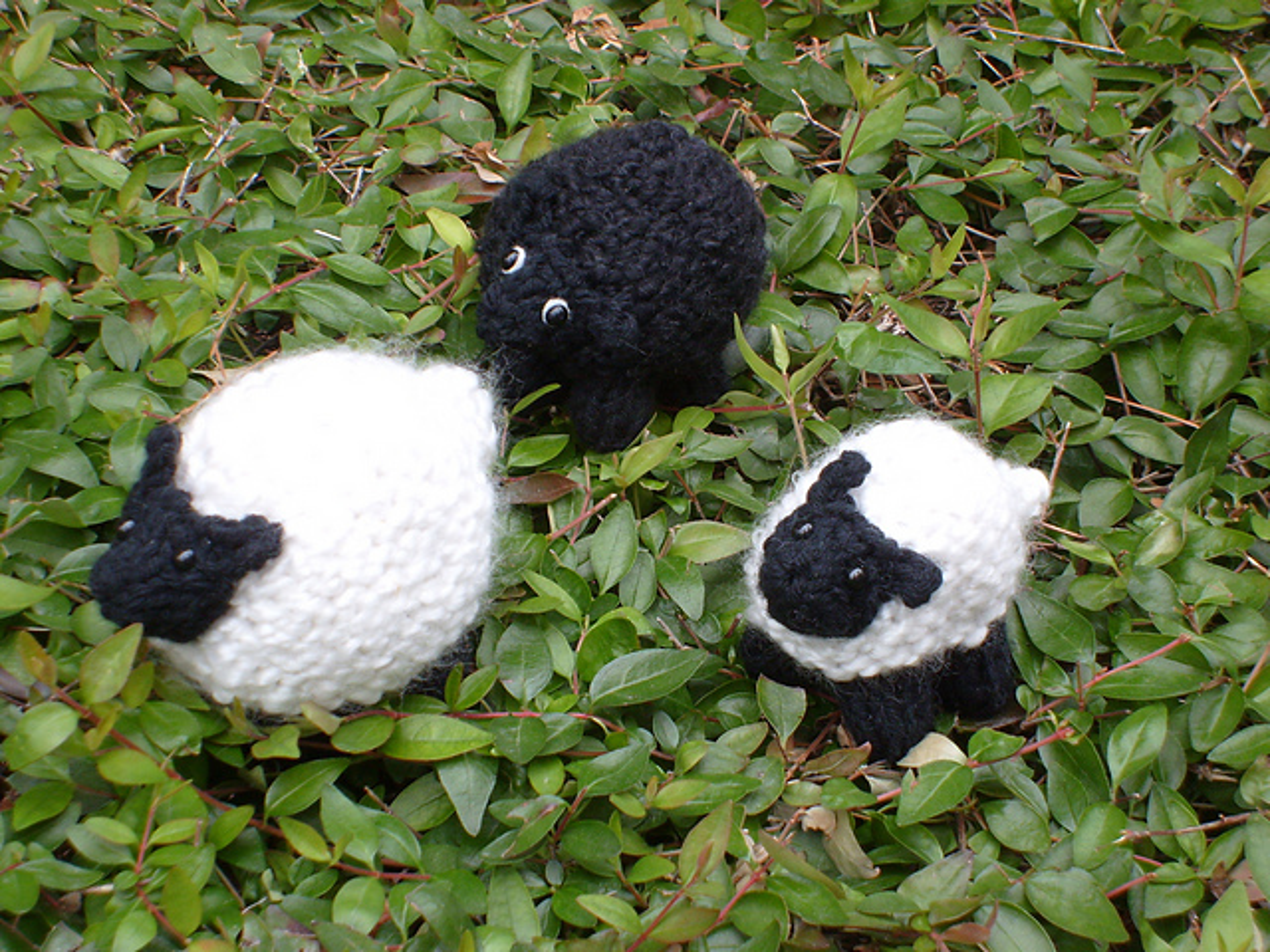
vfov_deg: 14.0
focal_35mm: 106
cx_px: 635
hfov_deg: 18.5
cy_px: 476
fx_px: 3889
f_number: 4.9
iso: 120
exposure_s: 1/90
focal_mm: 17.4
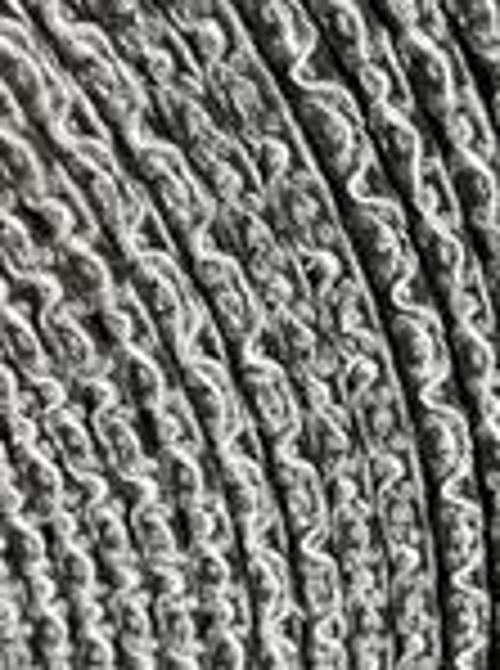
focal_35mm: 70
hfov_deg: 20.8
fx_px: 1354
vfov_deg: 27.6
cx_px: 365
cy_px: 472
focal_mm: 4.2
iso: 400
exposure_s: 1/60
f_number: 1.6
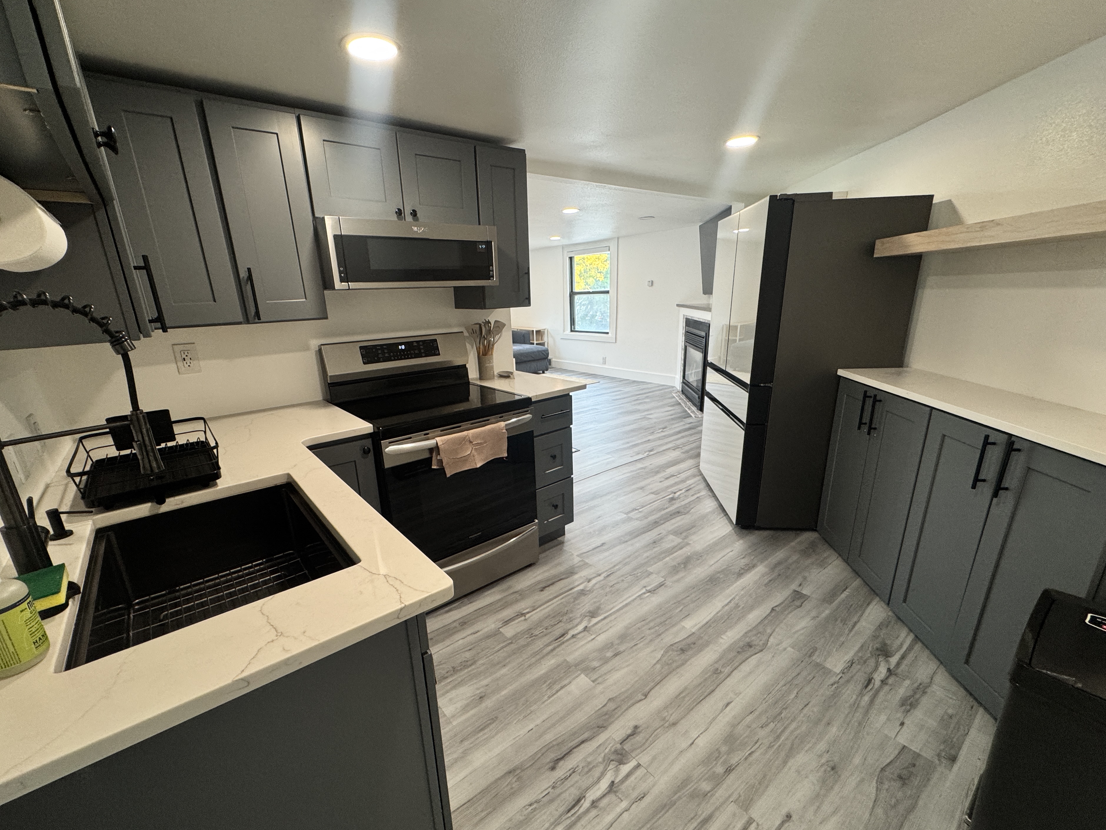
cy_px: 441
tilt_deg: -17.7
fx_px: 479
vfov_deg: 81.6
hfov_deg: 98.1
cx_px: 536
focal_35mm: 15
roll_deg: +2.0
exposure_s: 1/100
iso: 200
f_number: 2.2
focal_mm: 2.22
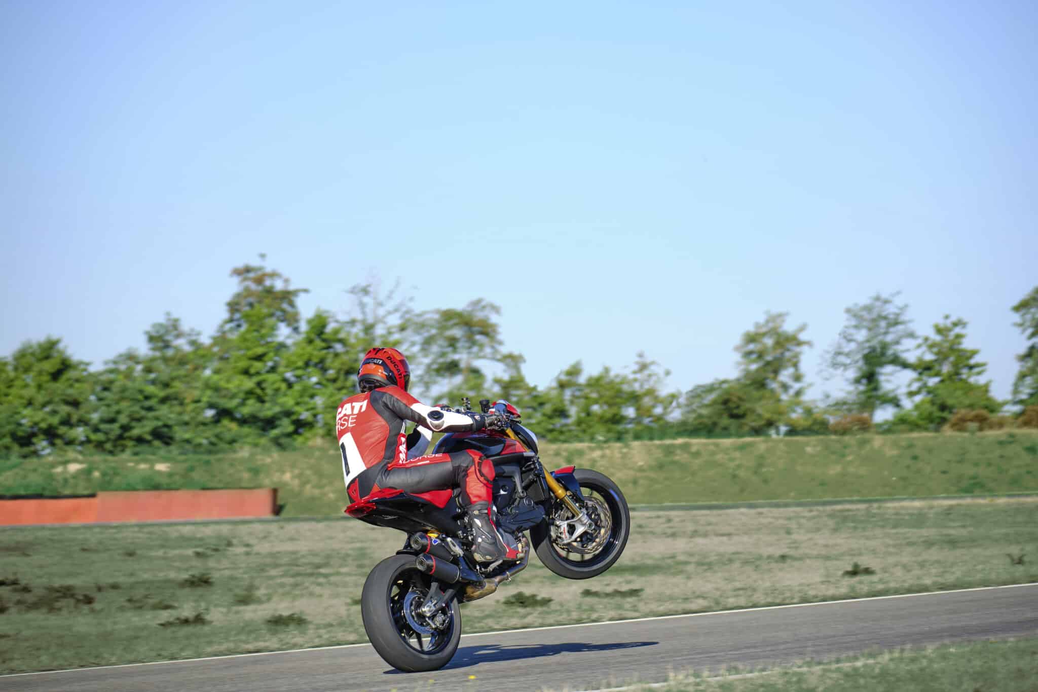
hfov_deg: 13.7
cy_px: 346
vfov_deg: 9.1
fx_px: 4324
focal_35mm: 150
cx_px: 519
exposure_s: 1/640
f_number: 4.5
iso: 160
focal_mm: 100
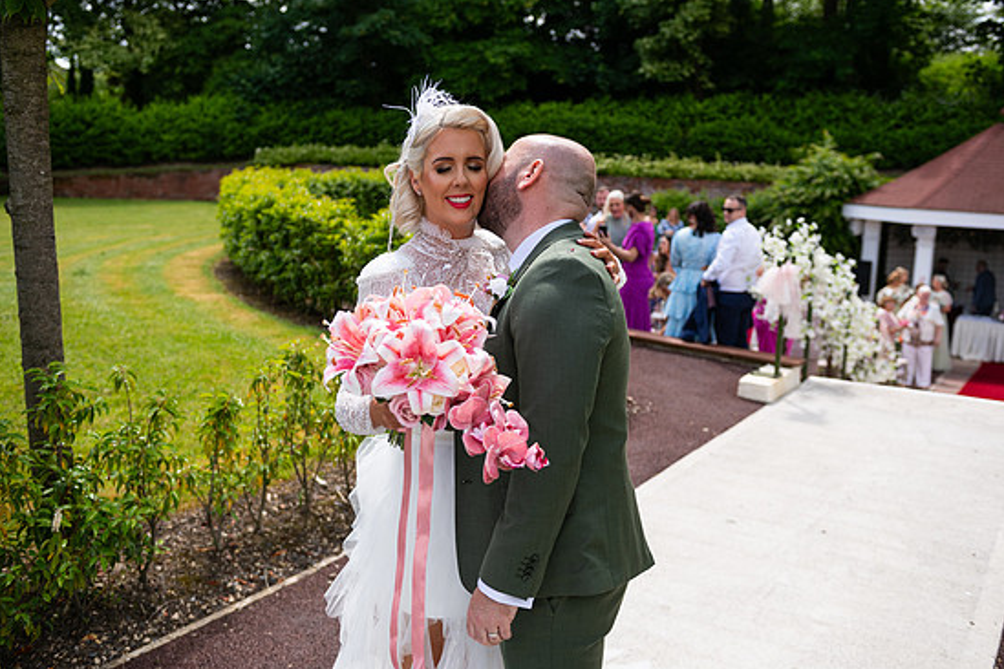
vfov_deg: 35.9
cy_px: 326
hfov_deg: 51.9
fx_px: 1032
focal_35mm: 37
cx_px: 510
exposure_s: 1/1250
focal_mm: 35
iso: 160
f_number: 3.5
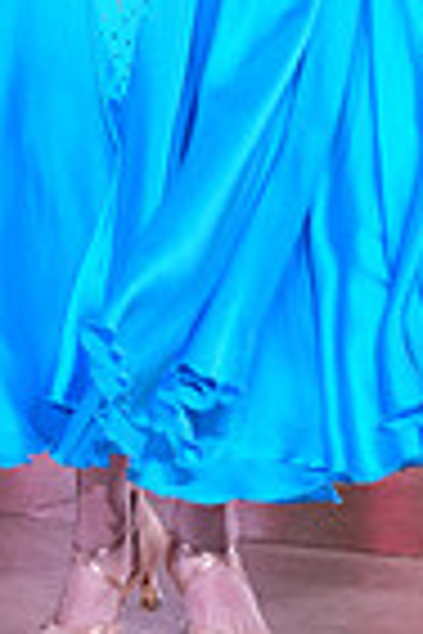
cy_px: -324
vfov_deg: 9.9
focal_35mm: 201
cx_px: -115
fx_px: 3542
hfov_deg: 6.8
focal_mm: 49
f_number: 5.6
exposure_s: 1/250
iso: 2500
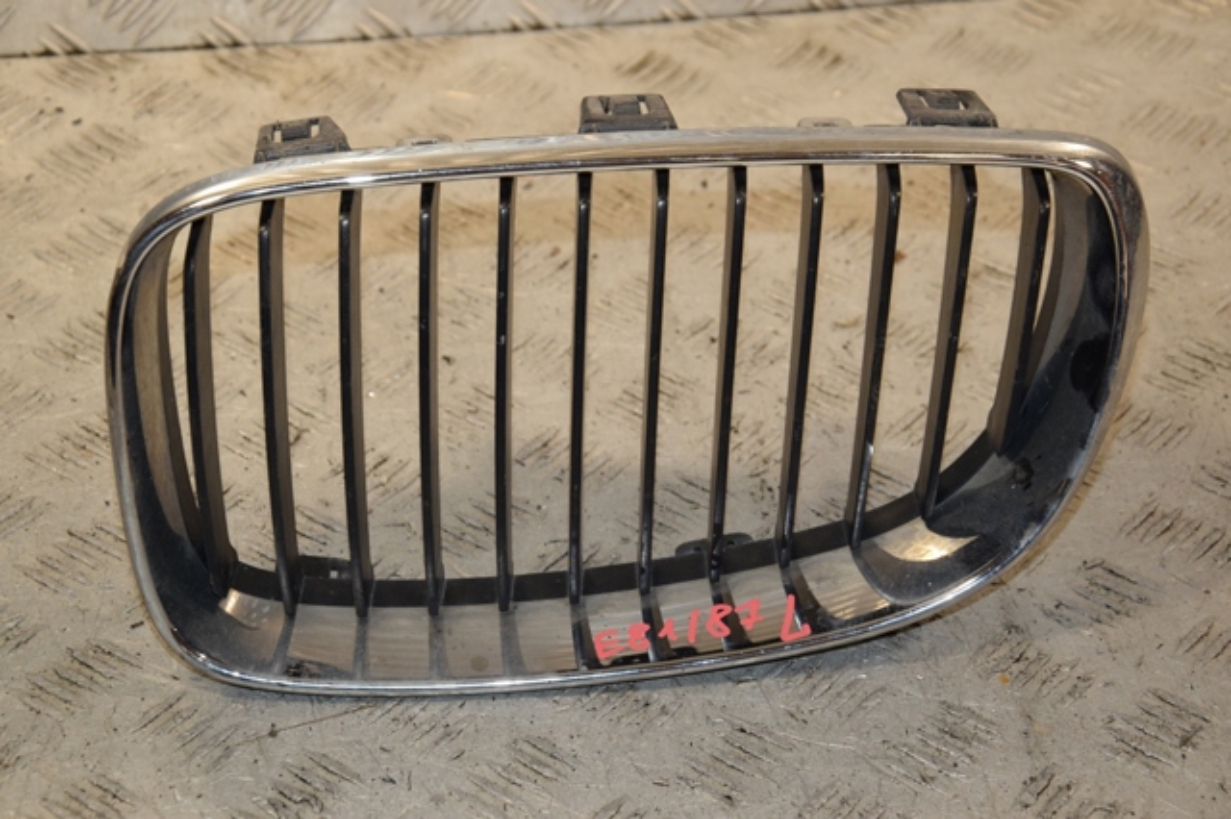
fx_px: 3383
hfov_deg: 20.6
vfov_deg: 13.8
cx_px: 616
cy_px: 410
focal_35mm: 99
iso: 800
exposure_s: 1/200
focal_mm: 66
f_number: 7.1
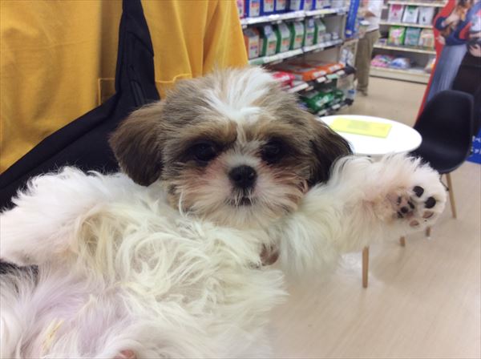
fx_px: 444
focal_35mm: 32
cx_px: 240
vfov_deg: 44.0
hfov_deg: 56.9
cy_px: 180
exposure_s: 1/24
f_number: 2.4
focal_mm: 3.3
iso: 32
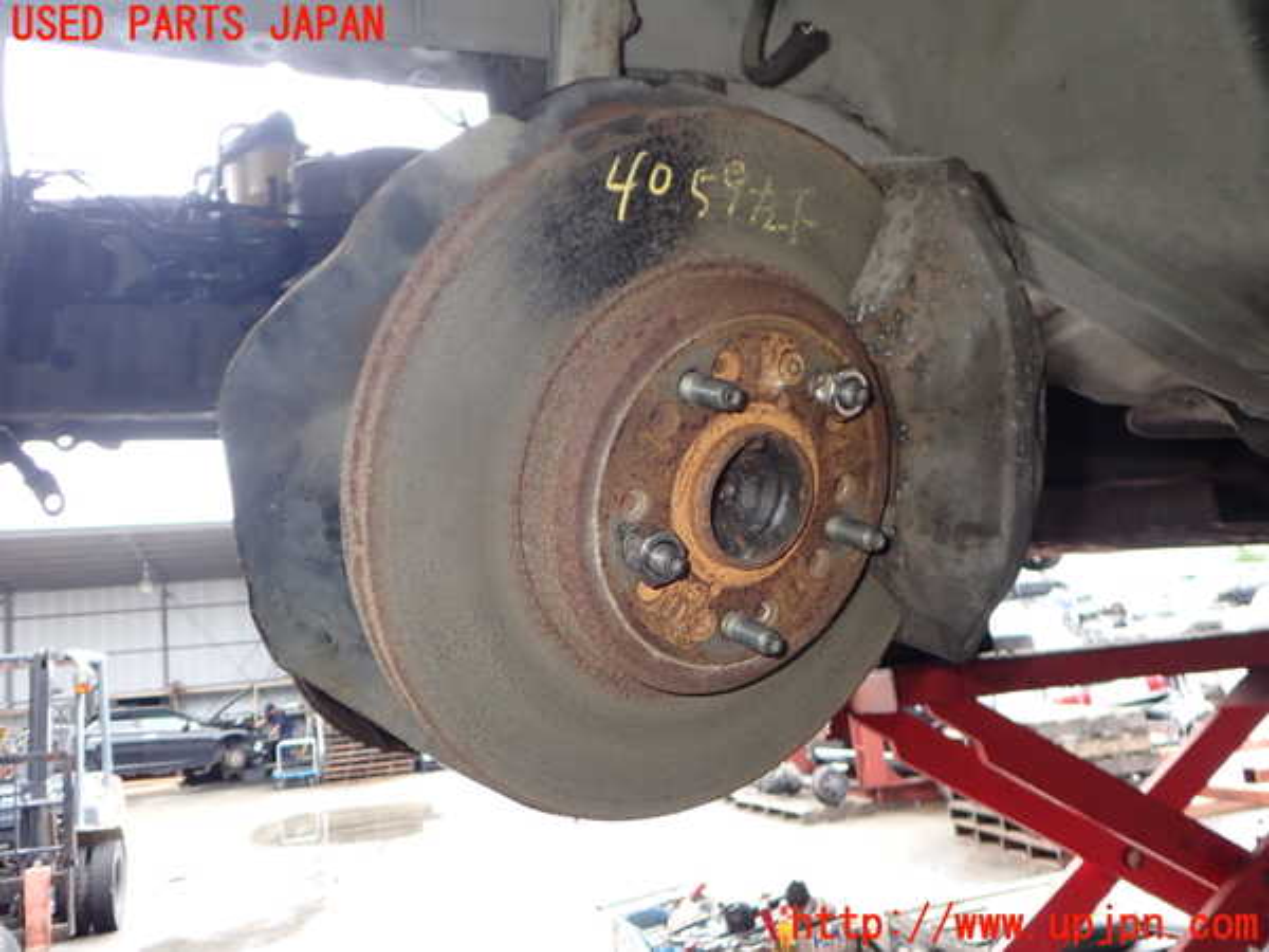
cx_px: 634
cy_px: 476
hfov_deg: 60.0
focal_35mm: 30
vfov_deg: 46.8
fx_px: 1100
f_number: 6.3
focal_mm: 5.4
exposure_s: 1/30
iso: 160
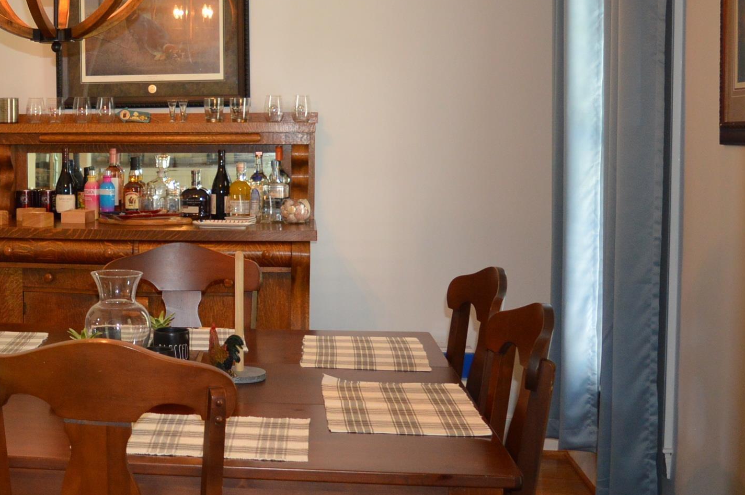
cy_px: 189
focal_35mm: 57
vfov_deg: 23.7
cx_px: 22
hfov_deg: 32.6
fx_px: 1178
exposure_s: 1/60
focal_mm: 18
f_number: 3.5
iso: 640
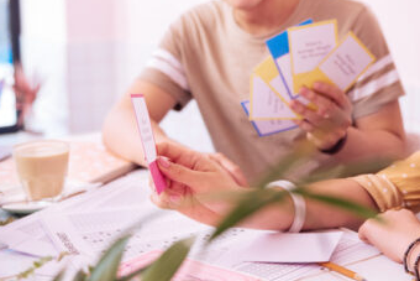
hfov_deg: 28.2
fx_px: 817
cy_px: 74
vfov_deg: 19.4
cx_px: 338
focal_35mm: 70
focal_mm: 31
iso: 125
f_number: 2.8
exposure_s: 1/160
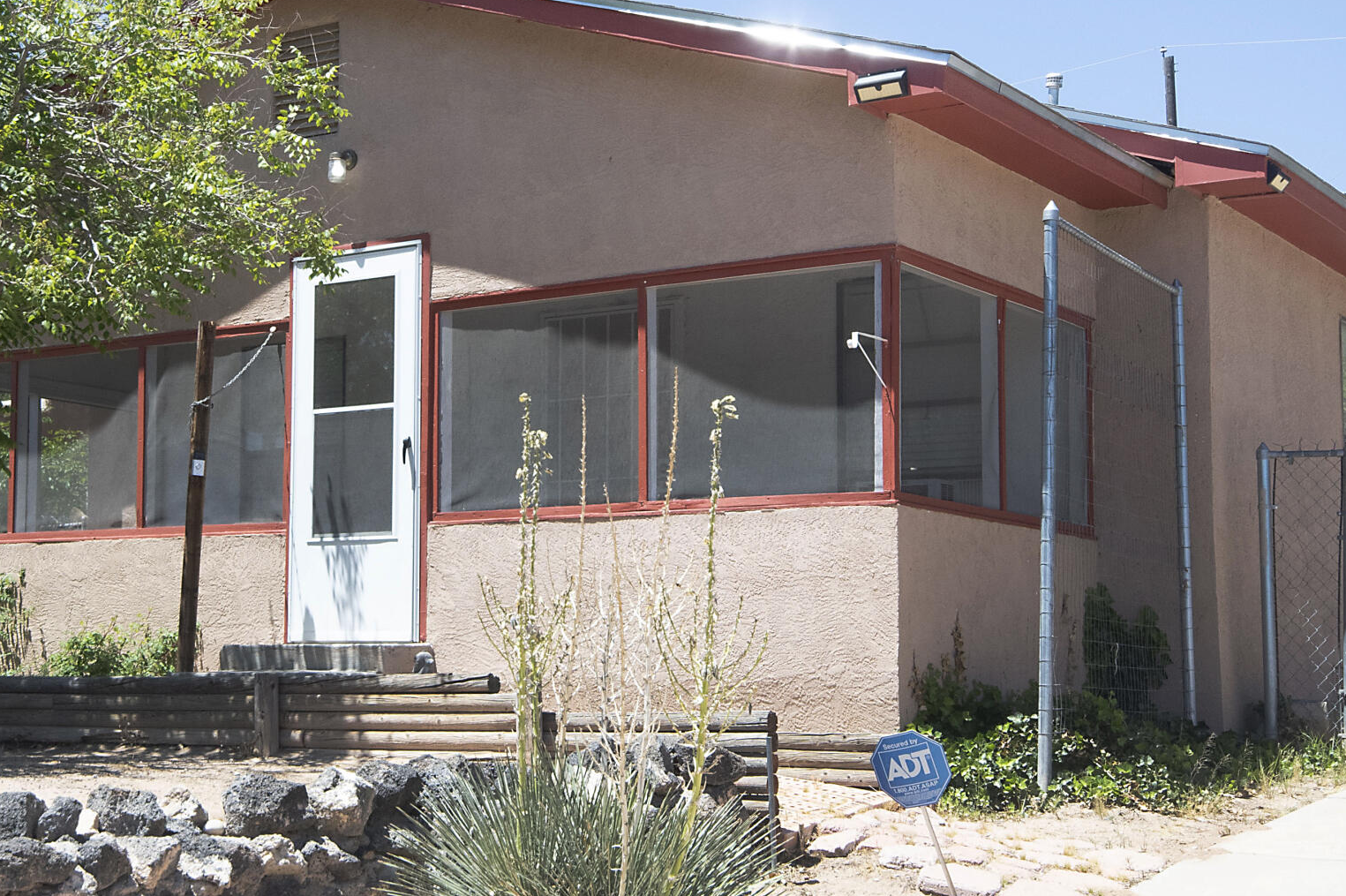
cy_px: 296
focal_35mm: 59
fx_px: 2205
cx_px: 401
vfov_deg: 22.9
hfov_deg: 33.5
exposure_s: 1/320
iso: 400
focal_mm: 20
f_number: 11
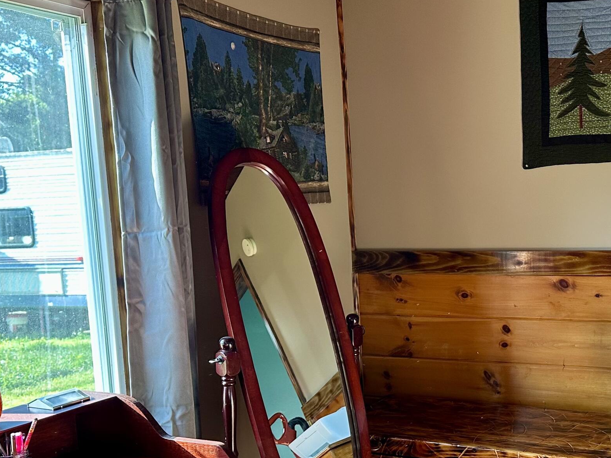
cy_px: 311
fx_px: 812
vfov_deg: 31.2
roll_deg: +2.0
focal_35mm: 46
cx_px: 449
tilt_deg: -7.7
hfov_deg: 40.2
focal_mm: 6.86
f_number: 1.78
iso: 200
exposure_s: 1/121
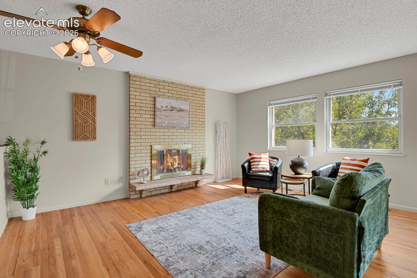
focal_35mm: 17
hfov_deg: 93.3
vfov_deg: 70.4
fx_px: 197
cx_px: 208
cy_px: 139
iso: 2000
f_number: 8
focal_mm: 17
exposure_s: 1/20
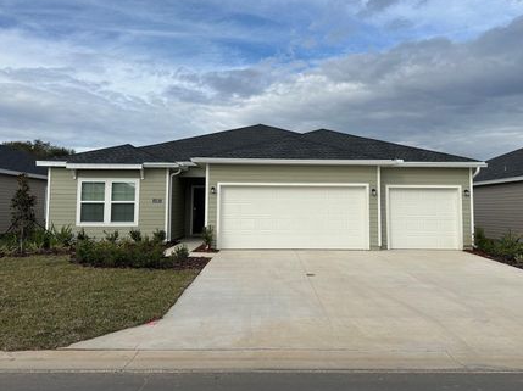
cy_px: 175
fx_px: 423
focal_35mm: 28
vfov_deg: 49.6
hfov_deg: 63.4
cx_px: 283
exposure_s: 1/5525
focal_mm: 6.86
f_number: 1.78
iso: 80
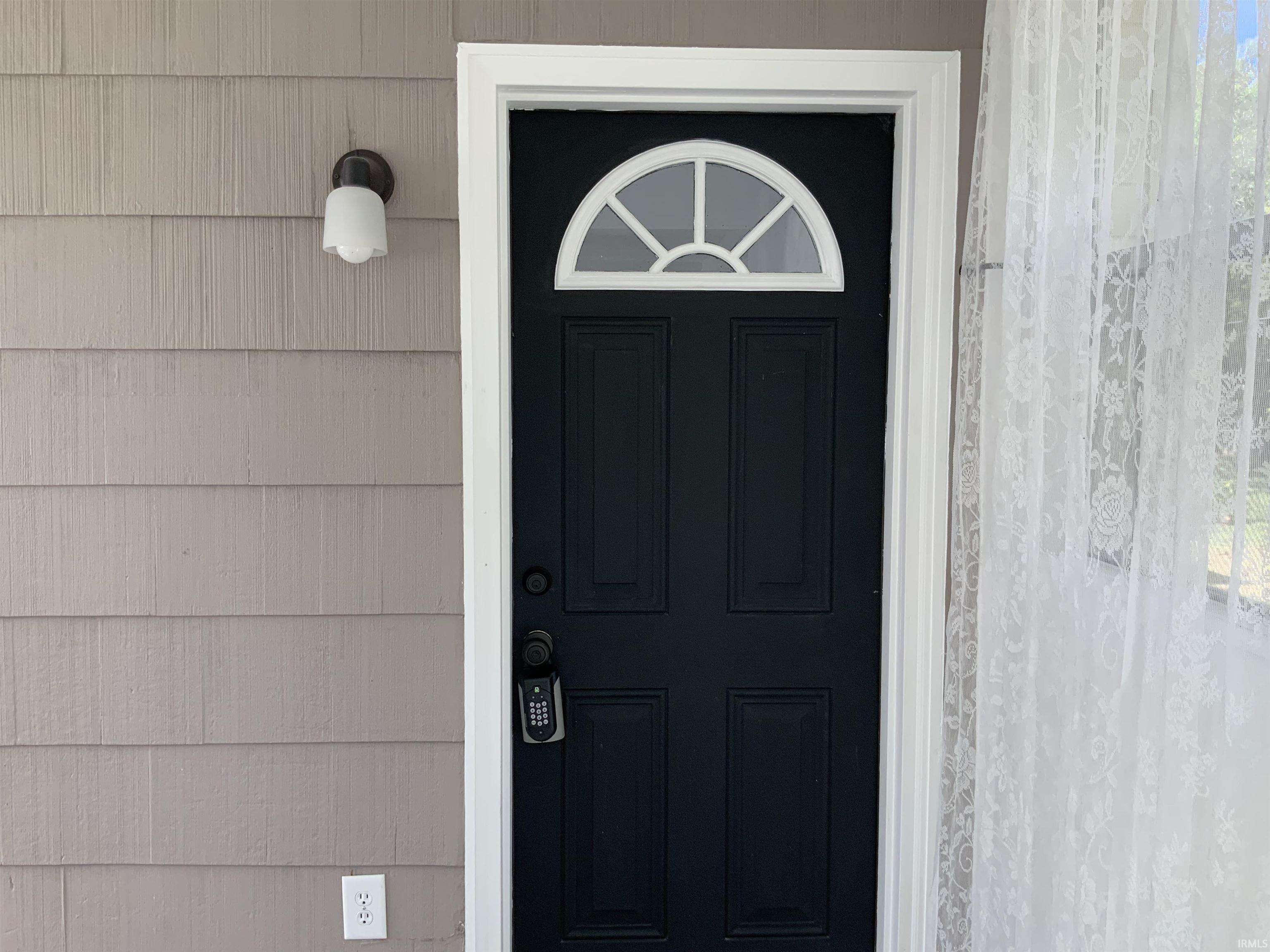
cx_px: 635
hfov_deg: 61.7
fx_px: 1064
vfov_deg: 48.2
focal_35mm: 29
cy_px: 476
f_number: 1.8
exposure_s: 1/122
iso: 25
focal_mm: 3
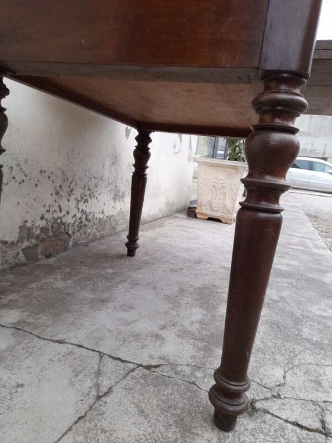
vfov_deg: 69.4
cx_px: 166
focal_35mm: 25
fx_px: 320
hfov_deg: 54.9
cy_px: 222
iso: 200
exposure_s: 1/60
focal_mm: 4.6
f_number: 2
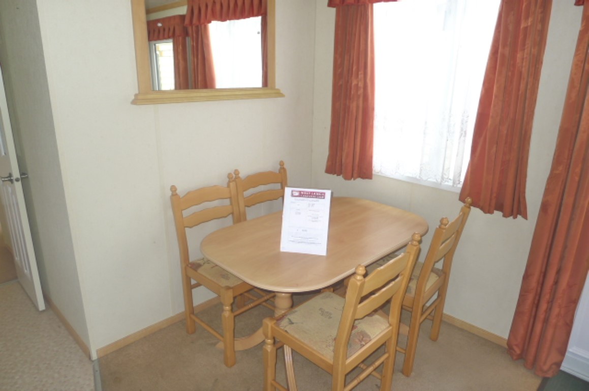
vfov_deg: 52.9
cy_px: 196
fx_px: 392
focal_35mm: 24
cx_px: 294
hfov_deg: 73.8
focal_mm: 5.1
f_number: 2
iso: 400
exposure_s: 1/40
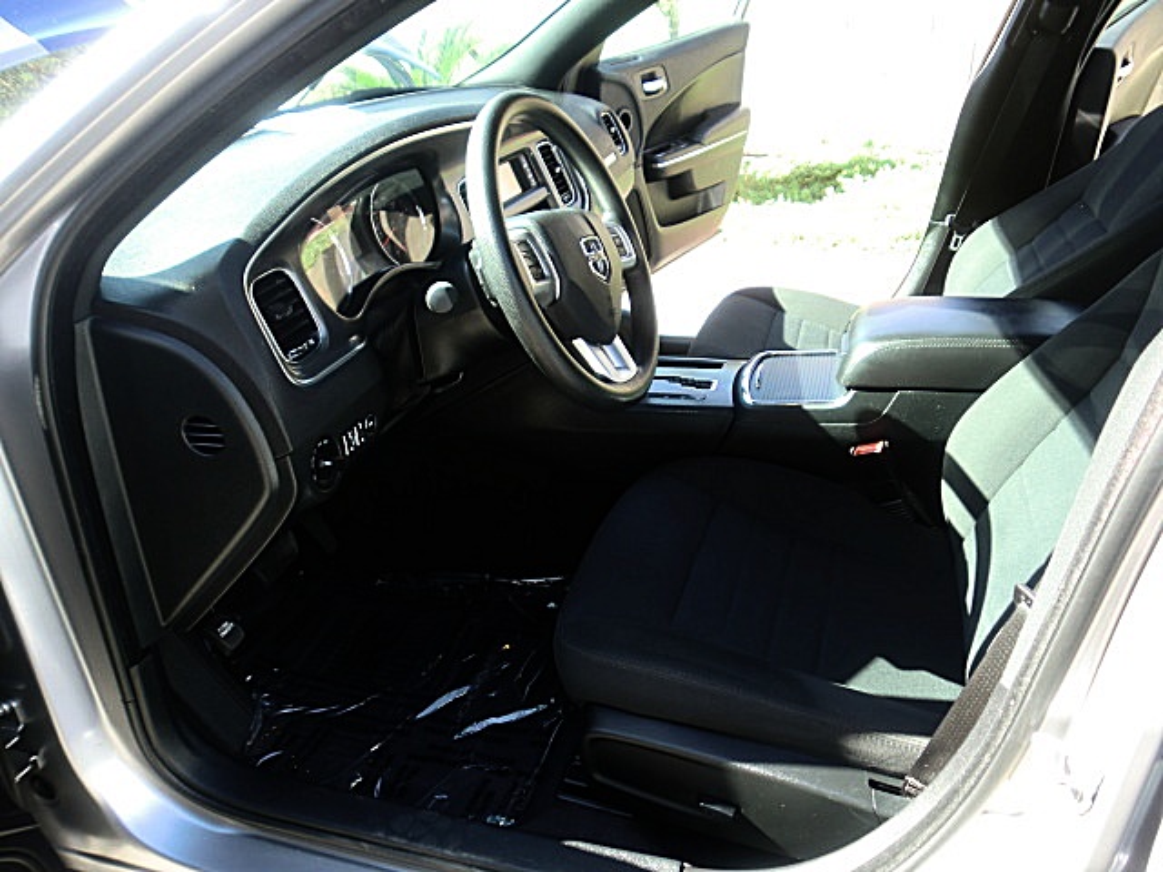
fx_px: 874
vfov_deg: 53.1
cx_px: 582
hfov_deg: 67.3
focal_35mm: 26
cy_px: 436
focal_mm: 4.65
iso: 64
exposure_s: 1/60
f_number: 2.6
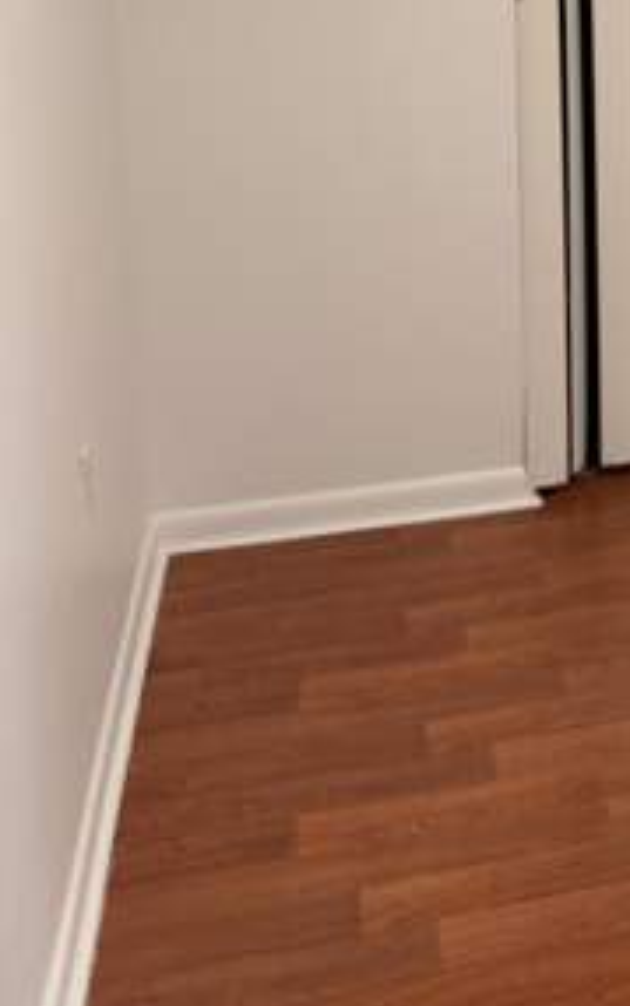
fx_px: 1564
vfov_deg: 33.3
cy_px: 49
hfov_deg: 20.6
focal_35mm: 57
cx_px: 834
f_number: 1.78
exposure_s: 1/60
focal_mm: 6.76
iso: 160
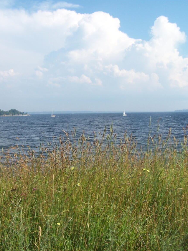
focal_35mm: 47
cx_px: 81
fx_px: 340
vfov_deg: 40.4
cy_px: 121
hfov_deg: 30.8
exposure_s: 1/640
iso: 80
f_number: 4
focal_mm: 6.7
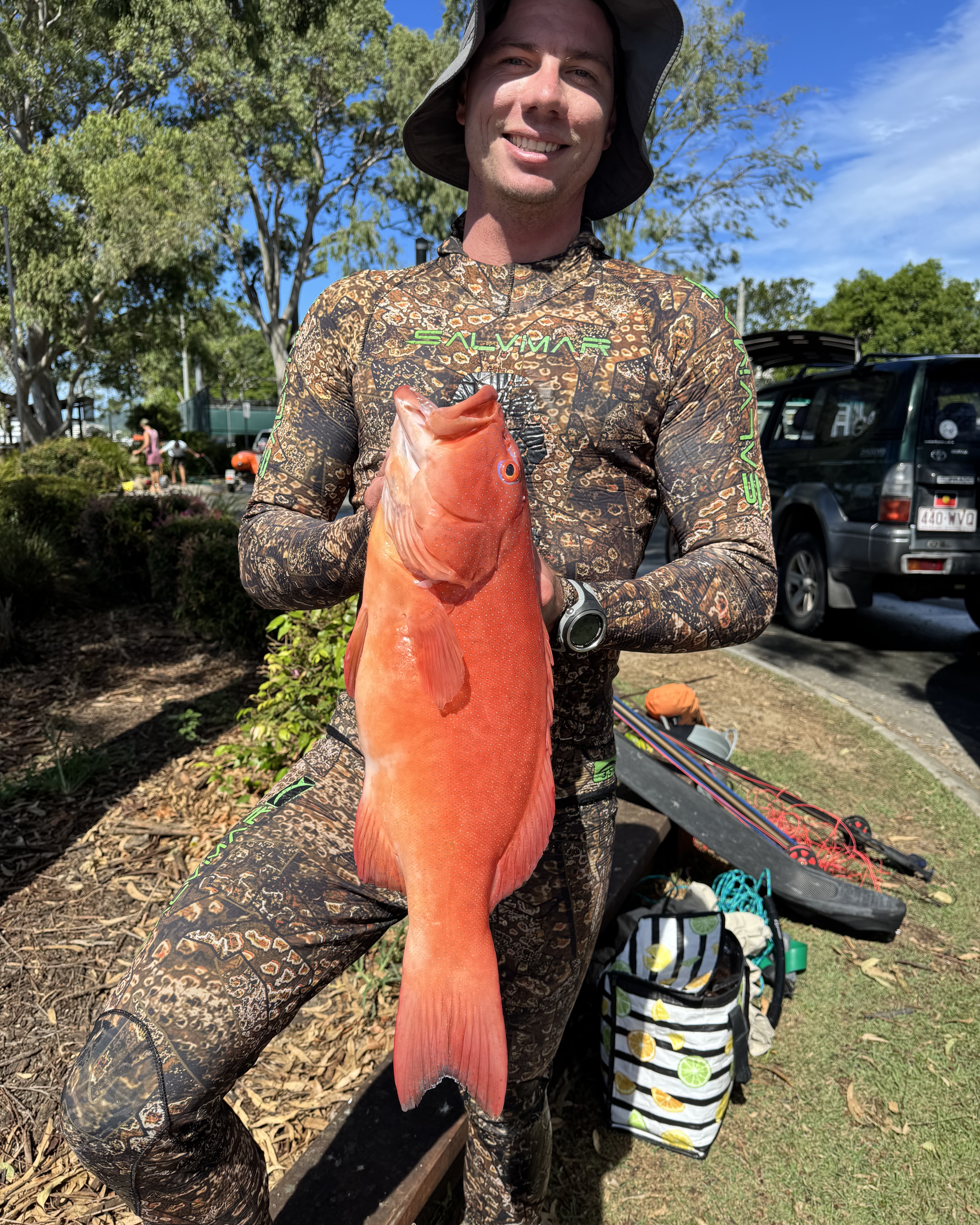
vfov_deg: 68.1
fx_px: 906
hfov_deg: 56.8
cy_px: 607
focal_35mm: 25
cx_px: 490
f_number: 1.78
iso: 80
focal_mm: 6.76
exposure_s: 1/3096
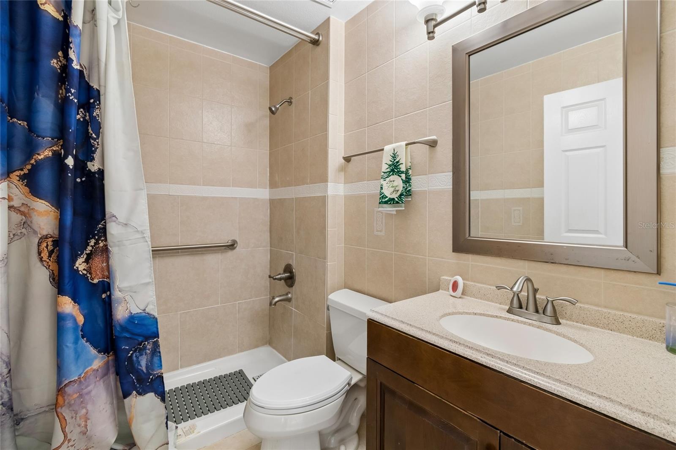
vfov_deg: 77.3
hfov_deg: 100.4
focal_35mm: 15
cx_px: 338
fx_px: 282
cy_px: 225
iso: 100
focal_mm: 10
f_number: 7.1
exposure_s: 1/5
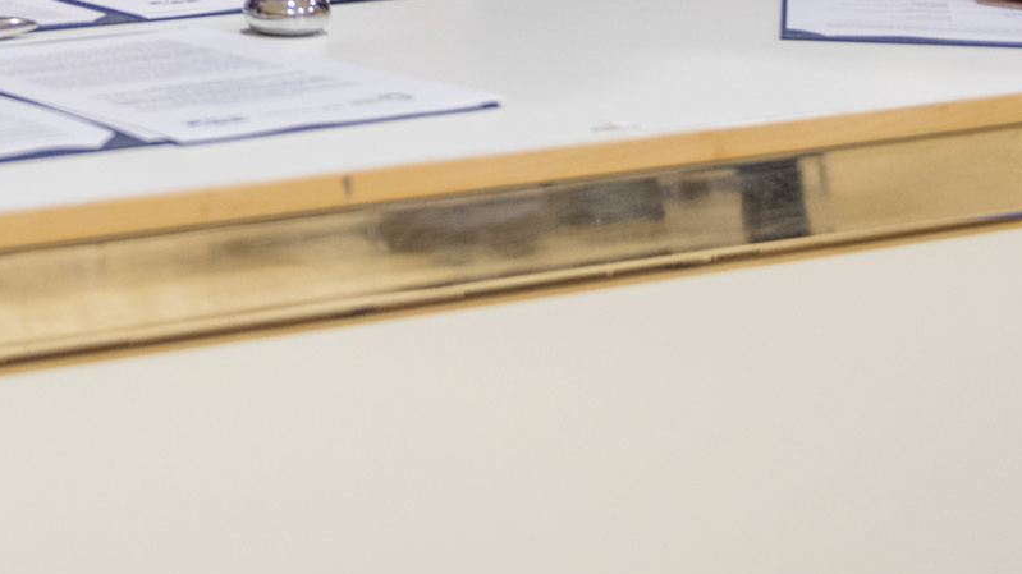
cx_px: -13
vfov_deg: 9.7
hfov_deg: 17.6
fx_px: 3224
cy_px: -450
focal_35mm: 119
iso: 800
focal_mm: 32
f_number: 2.8
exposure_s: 1/80
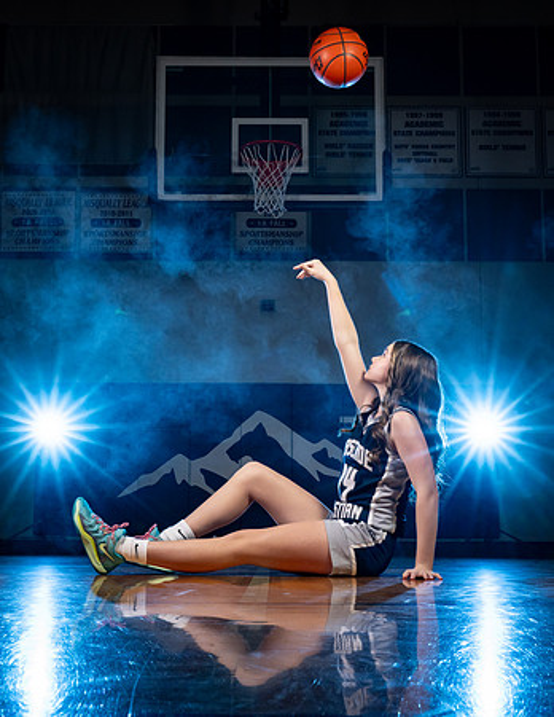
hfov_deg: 28.5
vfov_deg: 36.3
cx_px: 266
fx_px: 1092
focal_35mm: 52
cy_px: 361
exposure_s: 1/200
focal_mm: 36
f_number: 20
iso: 800
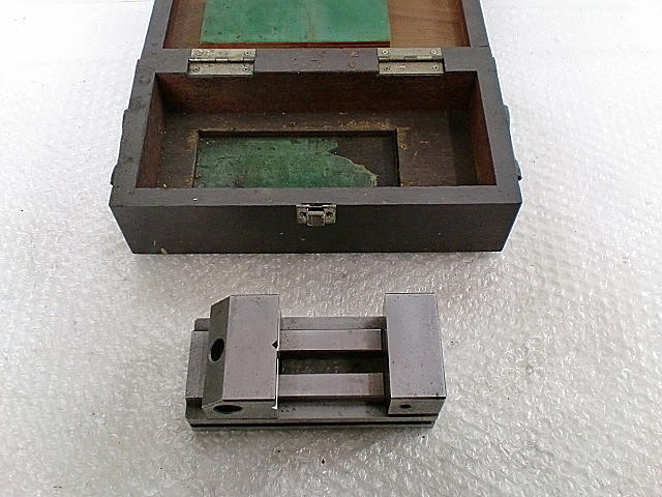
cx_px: 331
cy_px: 248
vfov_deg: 40.7
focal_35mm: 35
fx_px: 669
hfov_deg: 52.6
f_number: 3.1
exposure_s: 1/60
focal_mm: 6.3
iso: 320
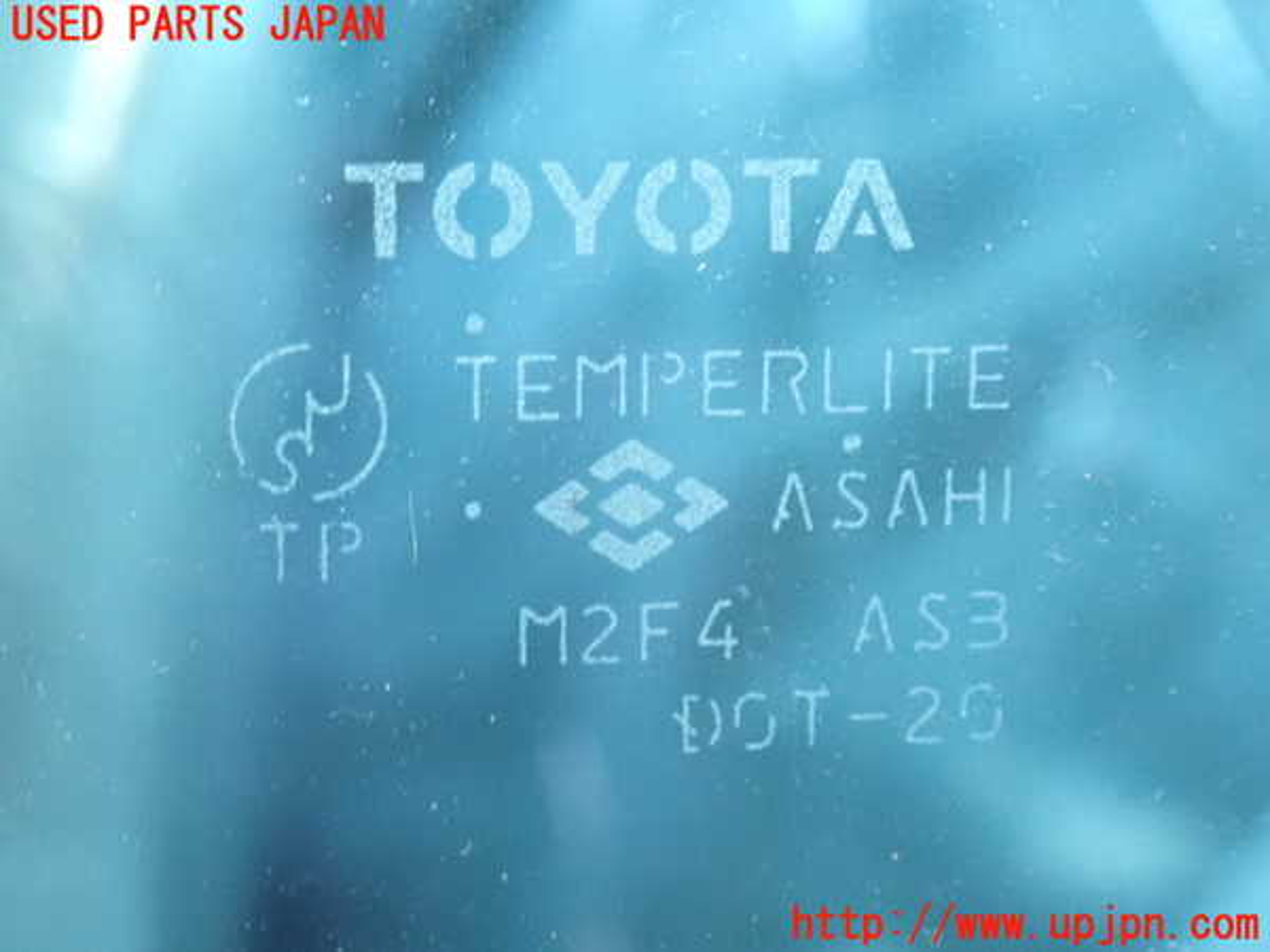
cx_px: 635
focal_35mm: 88
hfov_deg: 22.3
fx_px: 3229
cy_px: 476
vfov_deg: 16.8
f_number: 4.5
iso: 1600
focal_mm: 15.66
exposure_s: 1/20
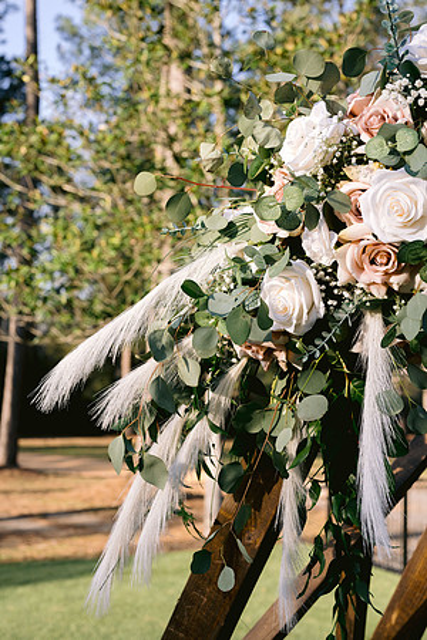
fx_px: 890
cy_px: 320
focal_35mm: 50
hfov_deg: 27.0
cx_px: 214
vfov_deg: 39.6
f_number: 6.3
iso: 400
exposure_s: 1/640
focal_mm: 50
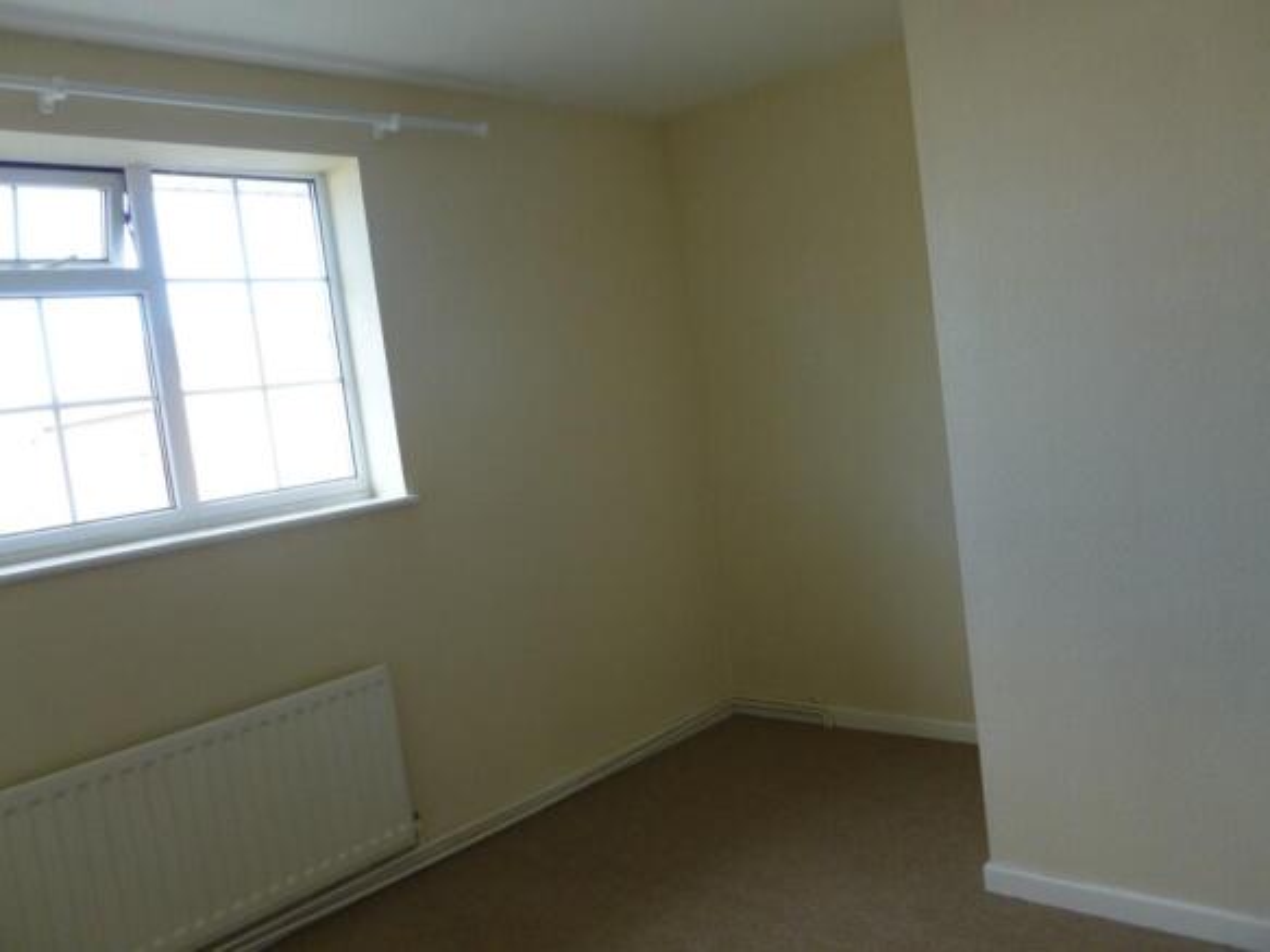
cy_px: 476
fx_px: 1027
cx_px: 635
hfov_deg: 63.5
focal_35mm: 28
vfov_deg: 49.7
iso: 160
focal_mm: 5
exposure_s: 1/60
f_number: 3.3
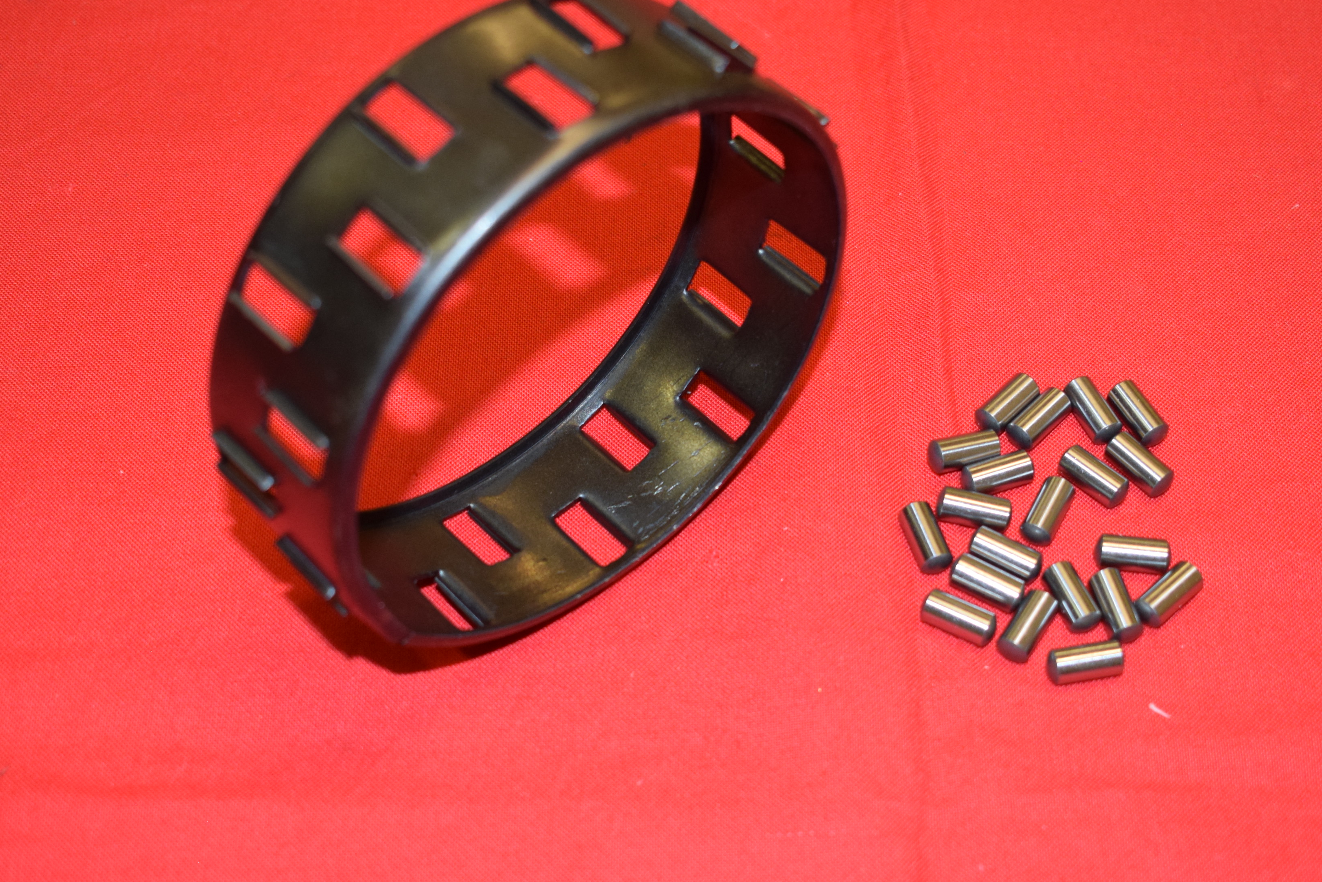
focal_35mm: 62
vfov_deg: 21.9
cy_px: 440
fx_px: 2277
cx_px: 707
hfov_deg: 32.4
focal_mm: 30
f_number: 5
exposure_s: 1/100
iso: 800
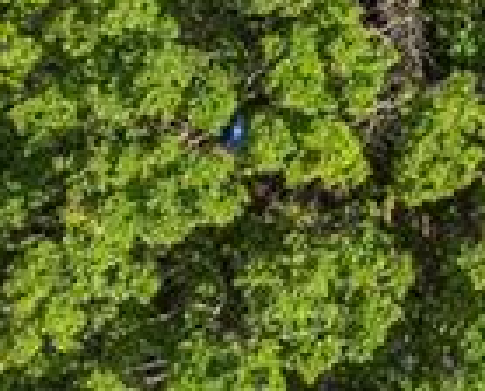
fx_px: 2476
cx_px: 736
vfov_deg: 7.6
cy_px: -876
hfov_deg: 10.8
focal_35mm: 172
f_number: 1.7
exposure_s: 1/1500
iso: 120
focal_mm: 6.72
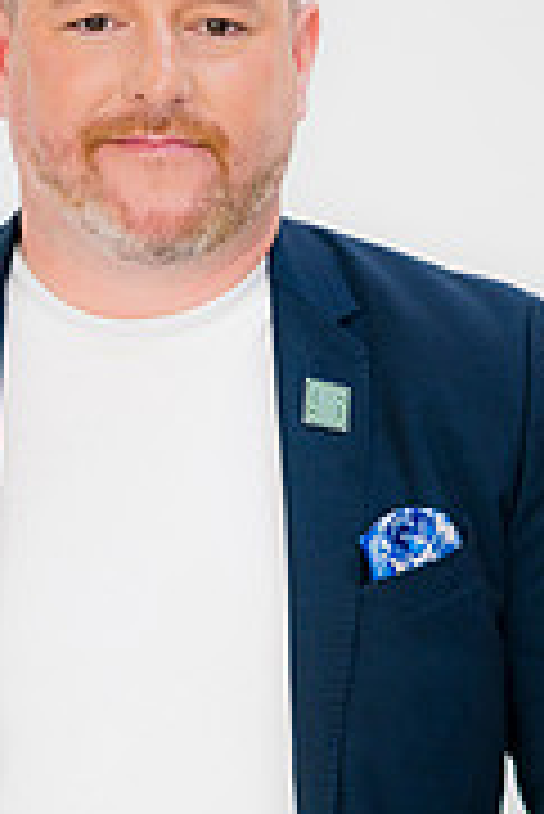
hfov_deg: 6.5
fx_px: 4773
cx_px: 94
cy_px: 598
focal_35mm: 211
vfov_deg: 9.7
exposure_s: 1/125
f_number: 2.2
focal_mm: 85
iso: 200
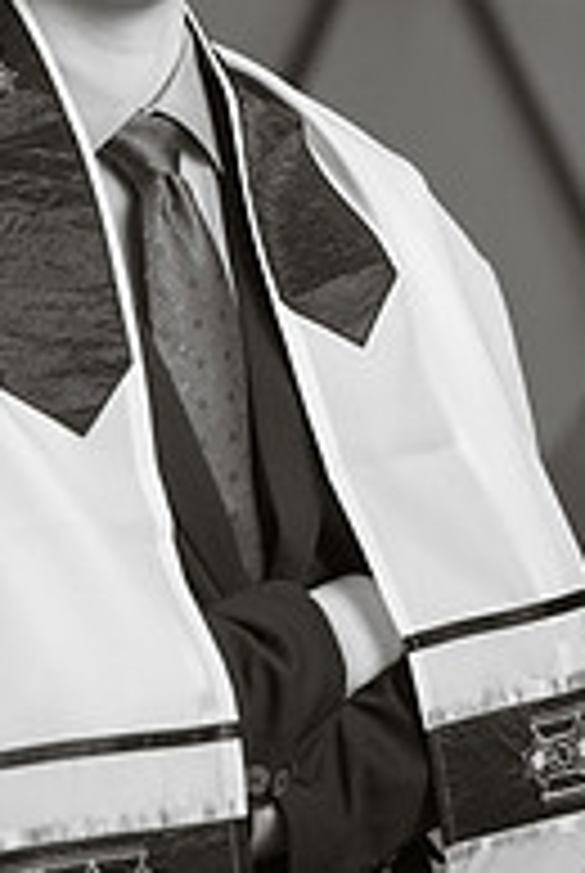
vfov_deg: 8.4
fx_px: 5902
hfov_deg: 5.7
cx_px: 315
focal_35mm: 243
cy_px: 135
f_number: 4
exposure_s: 1/250
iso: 1250
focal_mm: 105
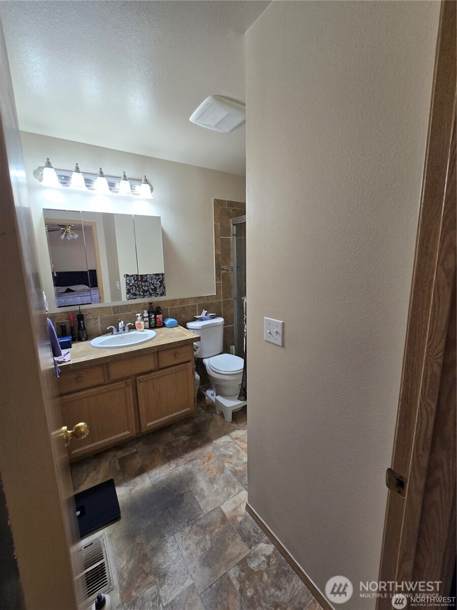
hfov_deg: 89.9
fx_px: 229
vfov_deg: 106.2
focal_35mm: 13
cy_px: 305
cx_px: 228
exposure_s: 1/60
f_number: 2.2
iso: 80
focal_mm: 2.2
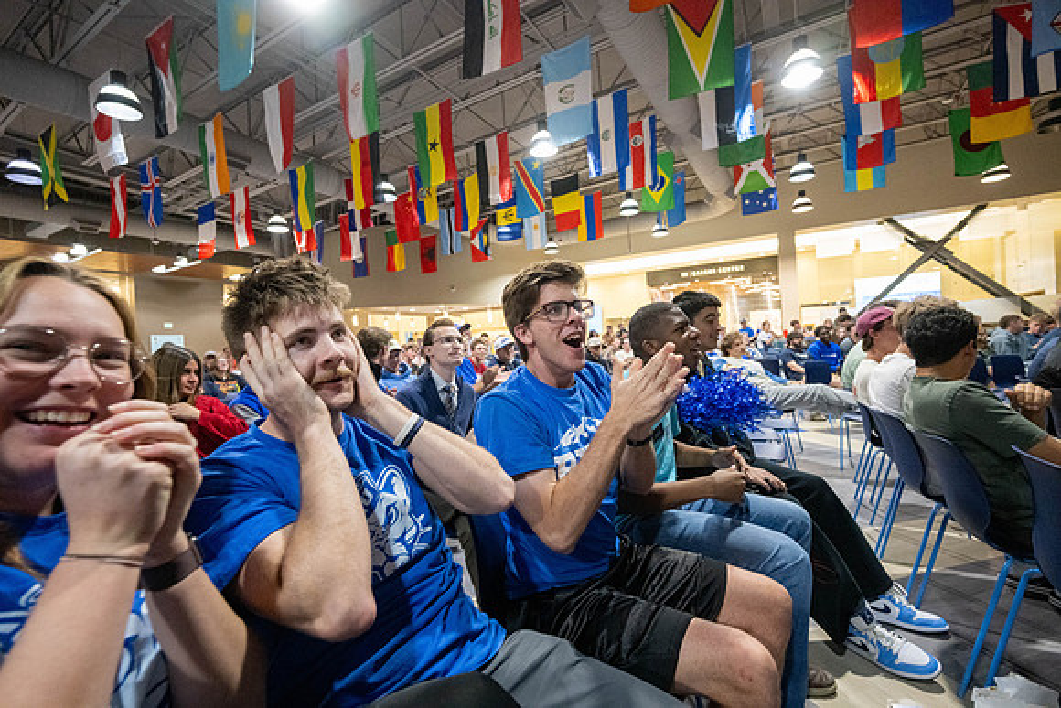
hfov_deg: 96.7
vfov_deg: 73.8
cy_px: 354
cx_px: 530
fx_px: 472
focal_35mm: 16
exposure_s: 1/250
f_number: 4
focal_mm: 16
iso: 6400
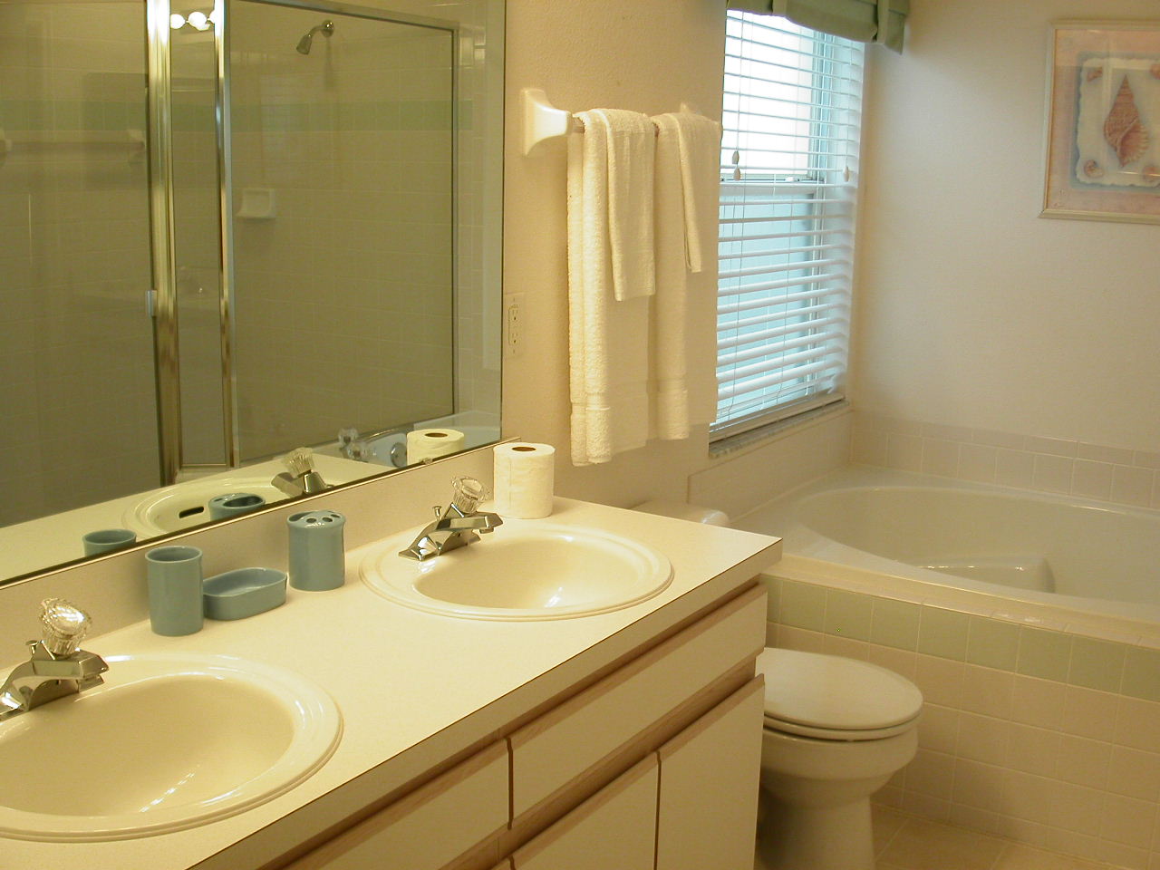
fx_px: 1273
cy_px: 435
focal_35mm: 38
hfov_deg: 49.0
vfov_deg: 37.7
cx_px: 580
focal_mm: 7.8
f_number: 2.8
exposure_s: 1/30
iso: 128
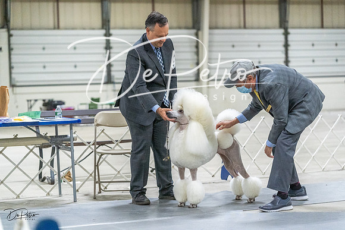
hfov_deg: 21.2
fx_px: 920
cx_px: 172
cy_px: 115
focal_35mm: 96
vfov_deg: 14.3
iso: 6400
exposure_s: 1/400
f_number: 3.2
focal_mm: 96
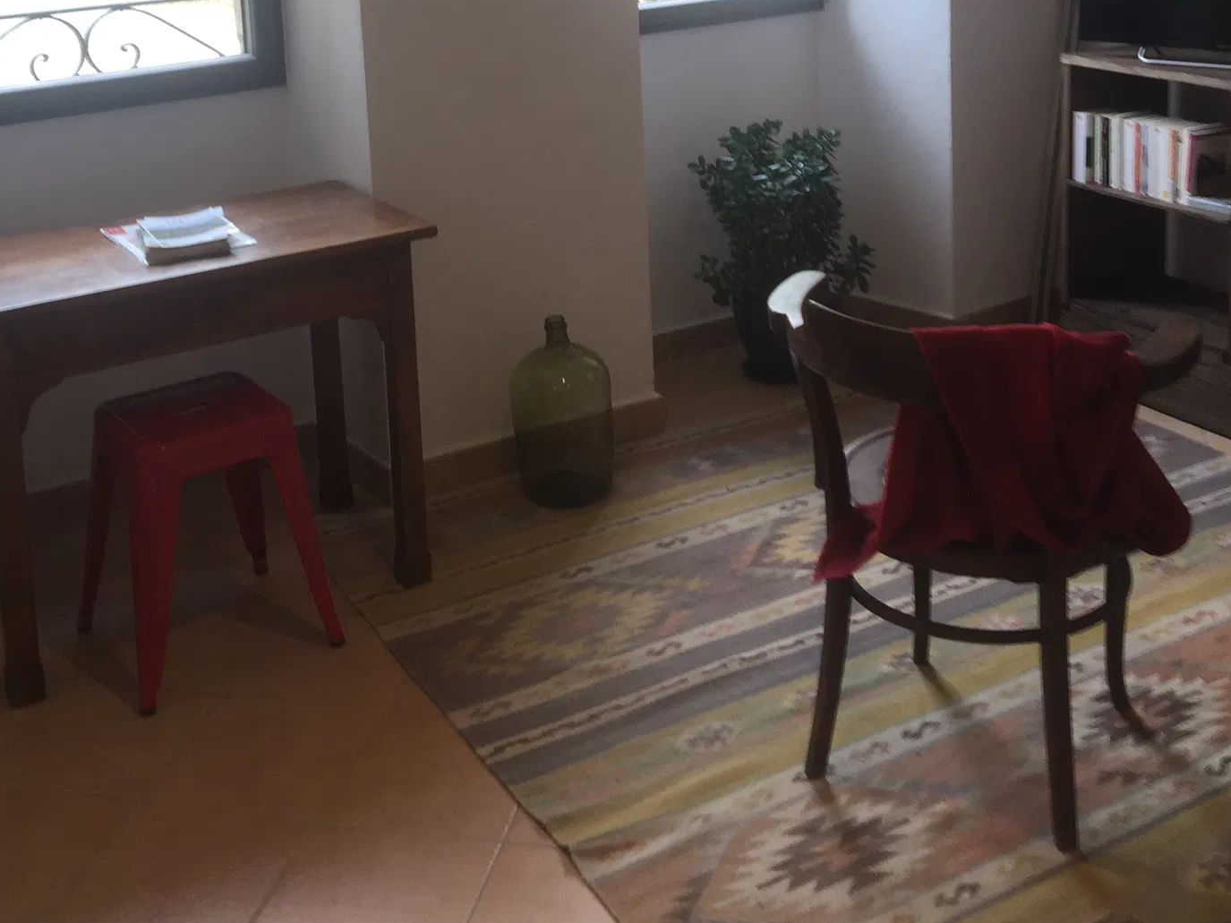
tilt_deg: -6.5
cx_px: 580
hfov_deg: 42.1
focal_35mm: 45
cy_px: 57
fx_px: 1600
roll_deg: +2.8
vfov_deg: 30.5
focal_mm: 4.15
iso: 32
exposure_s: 1/50
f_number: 2.2
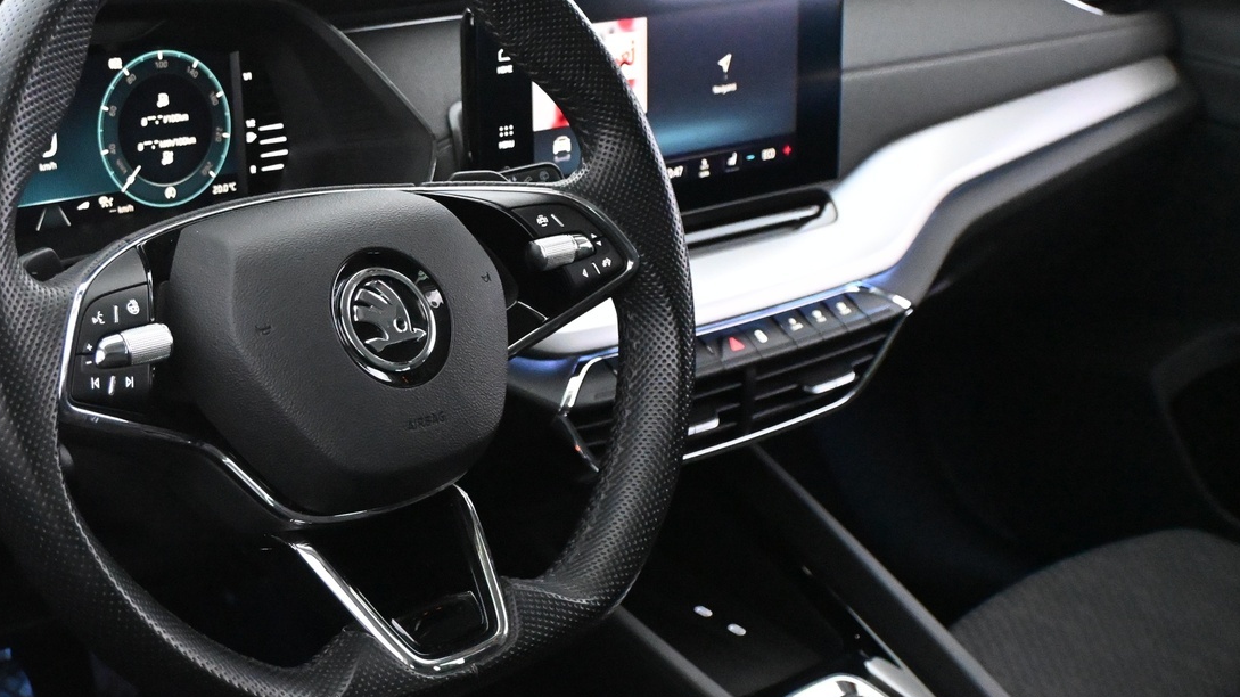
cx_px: 327
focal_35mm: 54
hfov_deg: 37.8
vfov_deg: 22.3
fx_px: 1768
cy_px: 305
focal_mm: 23
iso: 9000
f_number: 4.2
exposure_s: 1/60
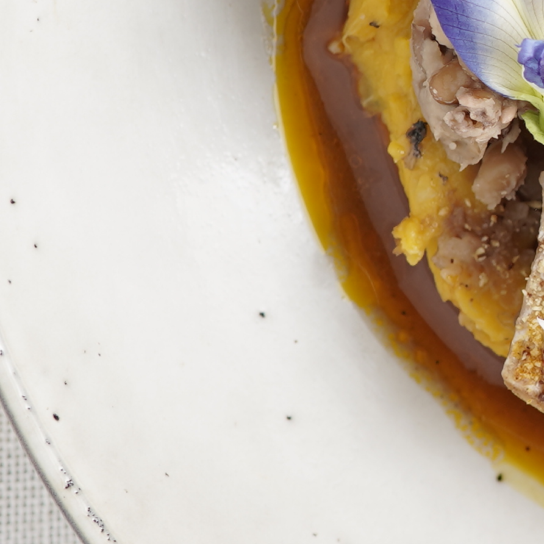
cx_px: 873
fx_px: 8641
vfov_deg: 3.6
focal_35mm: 486
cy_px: 142
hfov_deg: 3.6
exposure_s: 1/100
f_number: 3.5
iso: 100
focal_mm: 85
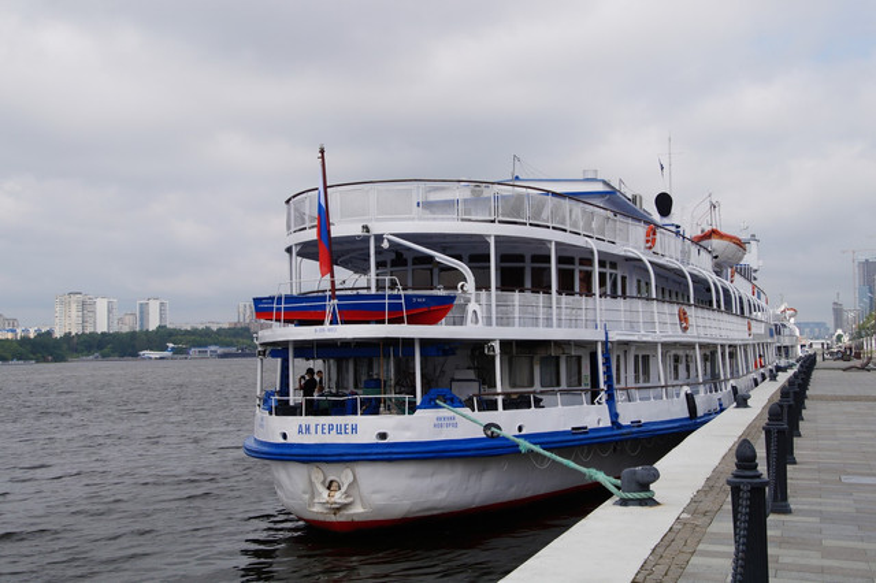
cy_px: 292
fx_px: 1094
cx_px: 438
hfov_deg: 43.6
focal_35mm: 45
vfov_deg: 29.8
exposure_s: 1/200
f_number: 11
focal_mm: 30
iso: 100
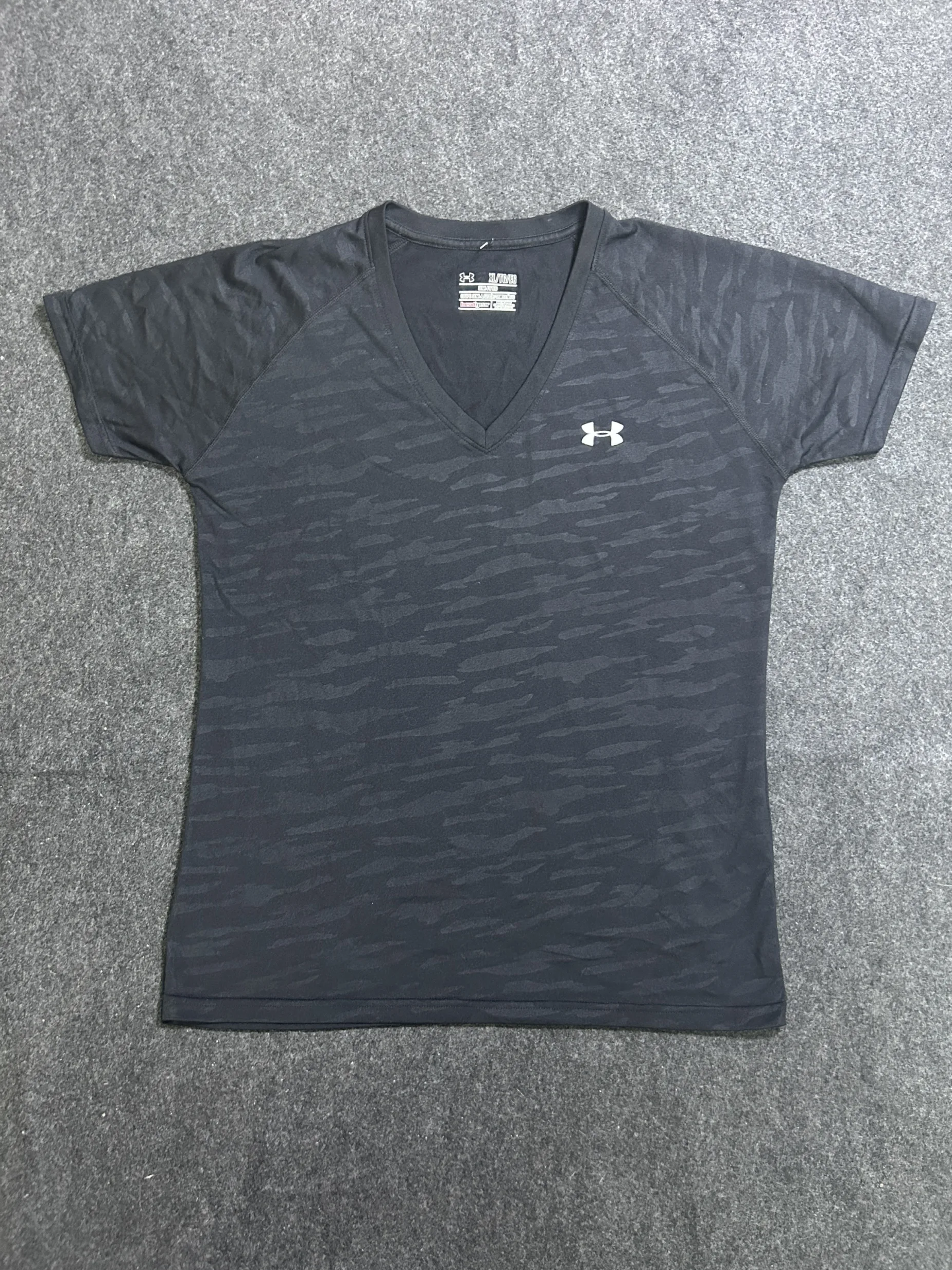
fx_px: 990
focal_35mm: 27
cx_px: 494
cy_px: 622
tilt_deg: -64.4
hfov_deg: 51.3
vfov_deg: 65.3
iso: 500
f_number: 1.5
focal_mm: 5.7
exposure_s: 1/33
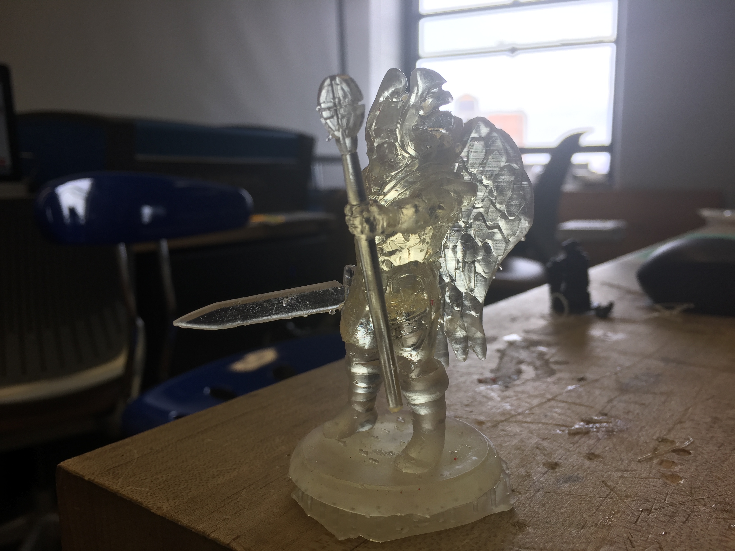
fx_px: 616
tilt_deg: -9.0
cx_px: 368
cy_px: 276
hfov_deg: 61.7
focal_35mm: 29
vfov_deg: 48.2
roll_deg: +0.2
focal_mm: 4.15
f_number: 2.2
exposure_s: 1/147
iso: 32
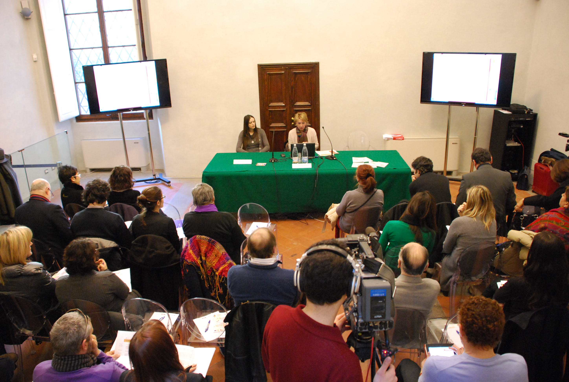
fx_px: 428
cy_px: 191
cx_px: 284
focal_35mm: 27
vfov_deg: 48.1
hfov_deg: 67.3
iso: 1600
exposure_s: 1/20
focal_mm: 18
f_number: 3.5
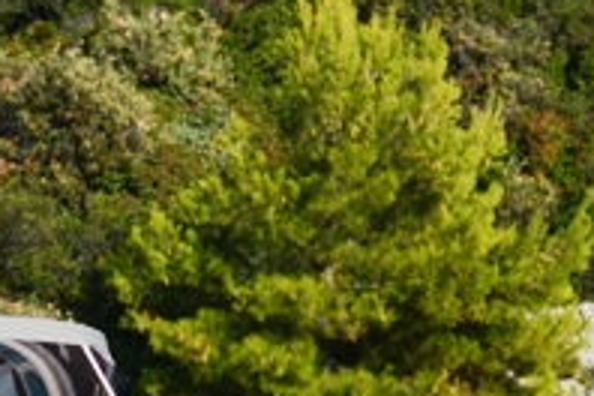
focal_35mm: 342
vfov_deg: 4.0
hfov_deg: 6.0
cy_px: 549
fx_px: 5643
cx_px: -30
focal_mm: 50
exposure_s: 1/3200
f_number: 4.8
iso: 200
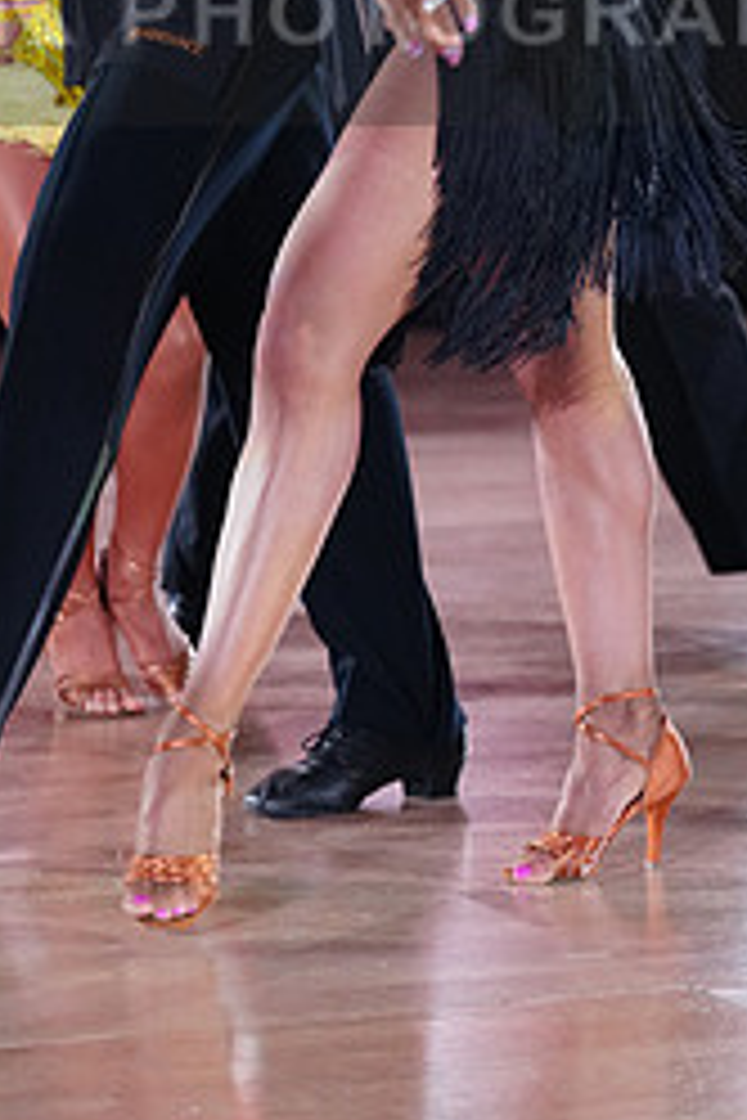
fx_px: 6536
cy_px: -22
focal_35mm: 210
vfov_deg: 9.7
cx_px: 394
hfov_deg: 6.5
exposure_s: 1/320
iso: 2500
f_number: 2.8
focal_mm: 90
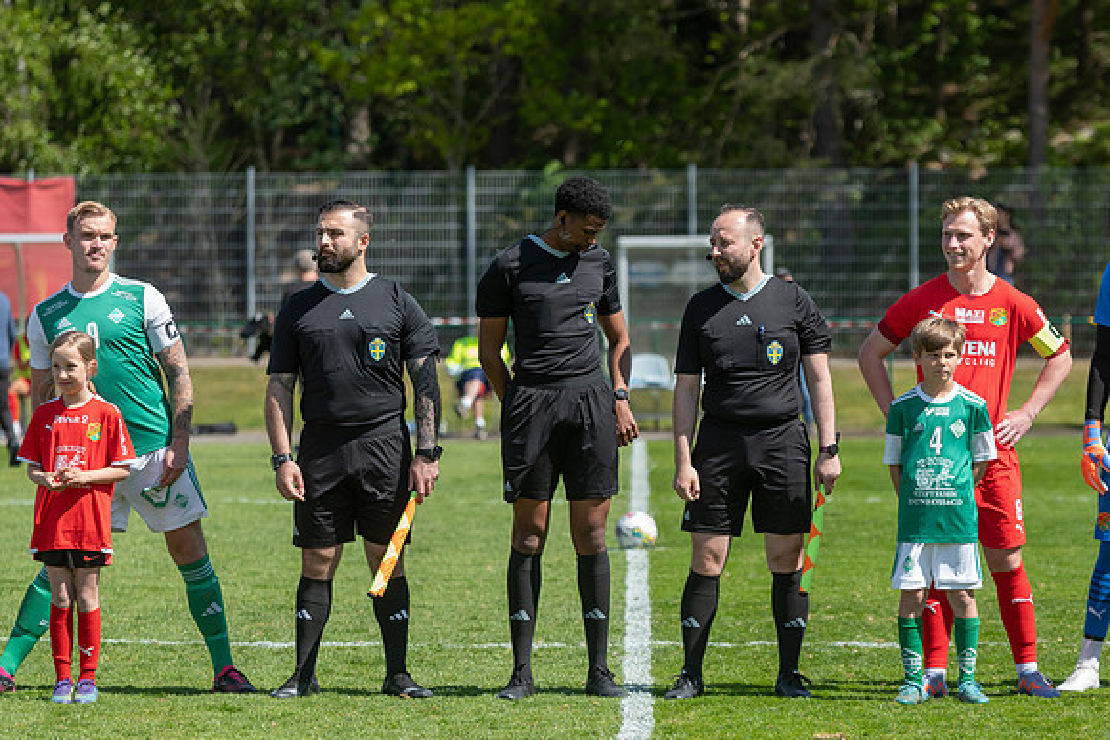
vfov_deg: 6.0
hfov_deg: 9.0
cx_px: 555
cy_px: 370
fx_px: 7054
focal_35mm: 229
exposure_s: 1/1600
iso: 320
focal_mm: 150
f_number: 4
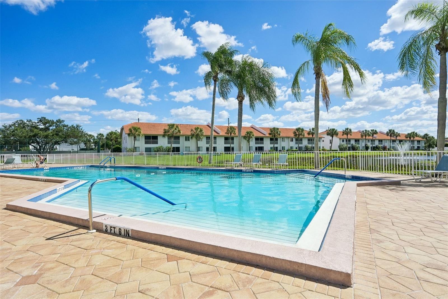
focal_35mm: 20
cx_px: 224
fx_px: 243
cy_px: 150
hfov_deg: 85.4
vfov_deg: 63.2
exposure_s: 1/3200
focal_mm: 19.5
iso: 400
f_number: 8
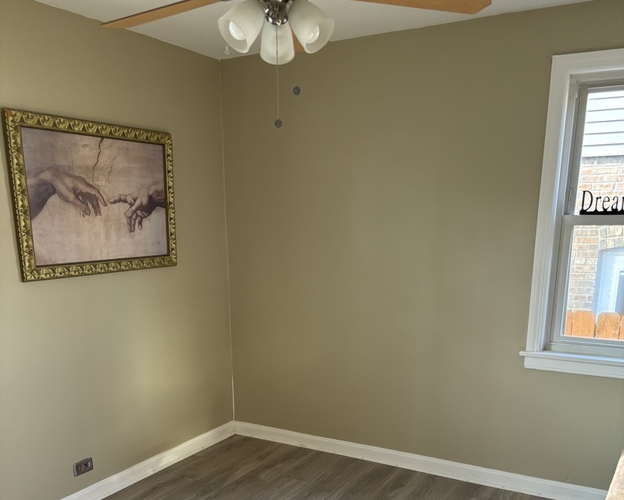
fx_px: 628
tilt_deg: -16.1
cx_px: 313
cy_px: 388
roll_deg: +0.0
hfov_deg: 52.8
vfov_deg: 41.8
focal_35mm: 34
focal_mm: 5.96
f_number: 1.6
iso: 125
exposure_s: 1/84
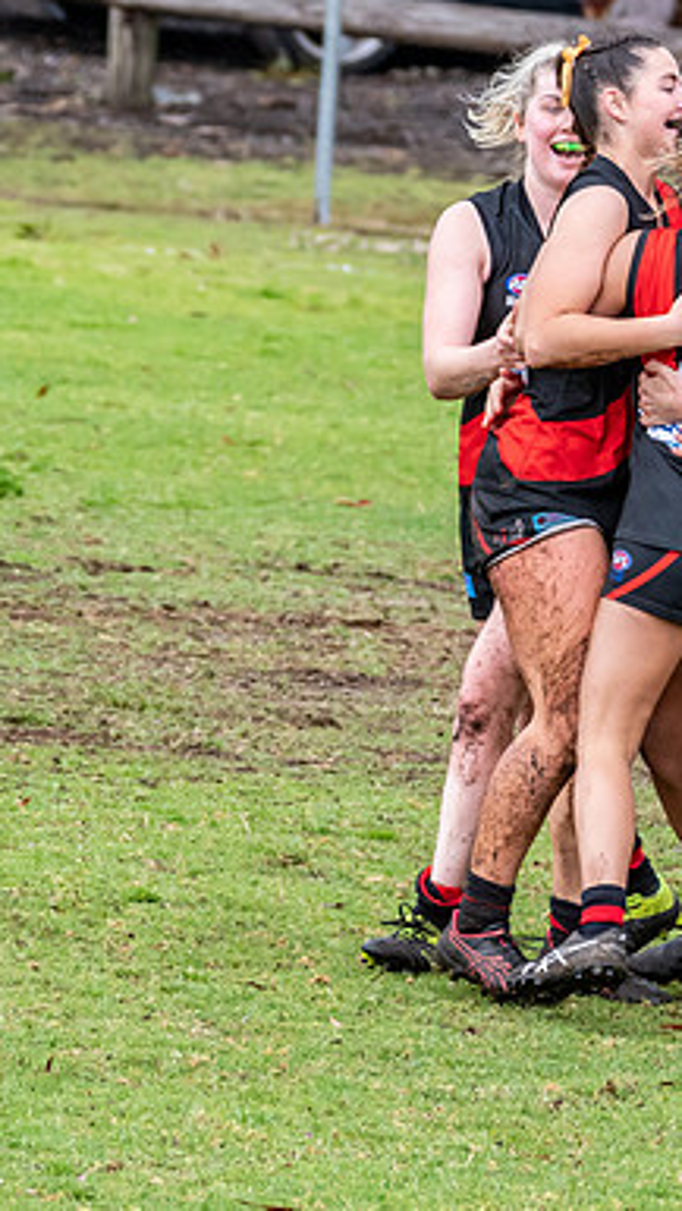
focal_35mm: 795
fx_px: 25519
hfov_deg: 1.5
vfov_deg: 2.7
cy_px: 689
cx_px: 990
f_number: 7.1
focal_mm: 260
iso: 1000
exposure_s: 1/1000
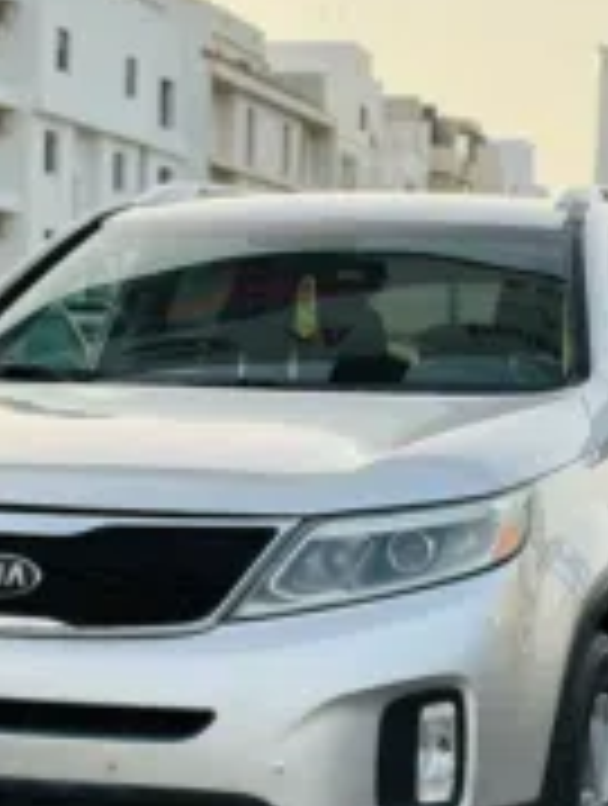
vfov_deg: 18.2
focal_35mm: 107
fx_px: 2497
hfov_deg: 13.9
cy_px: 653
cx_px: 293
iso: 80
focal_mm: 6.86
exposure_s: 1/903
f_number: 1.78
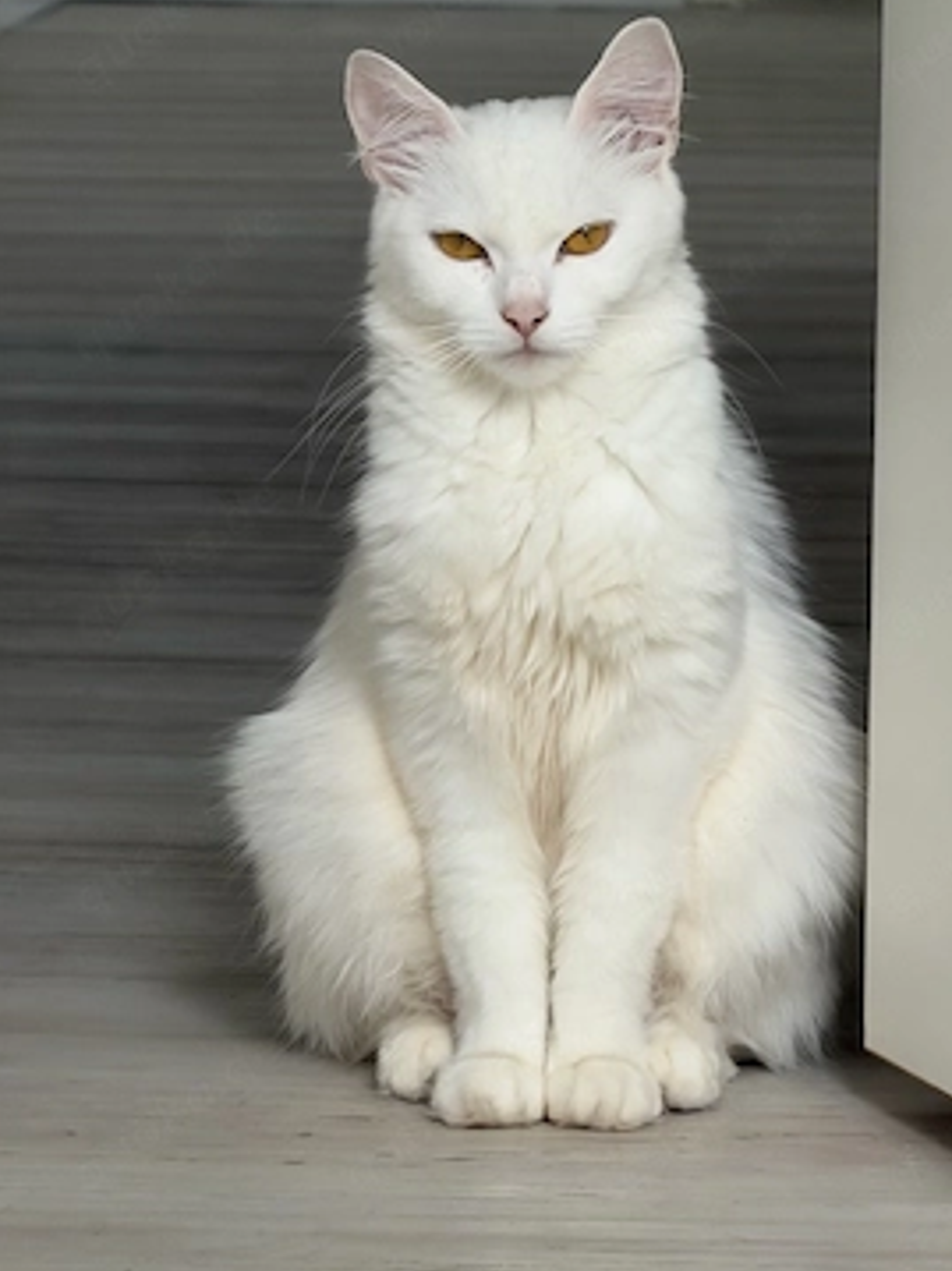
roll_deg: -1.2
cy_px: 598
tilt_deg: -7.7
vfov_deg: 8.9
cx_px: 524
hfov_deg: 6.7
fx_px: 8182
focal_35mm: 223
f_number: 2.8
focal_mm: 16.89
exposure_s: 1/121
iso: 100
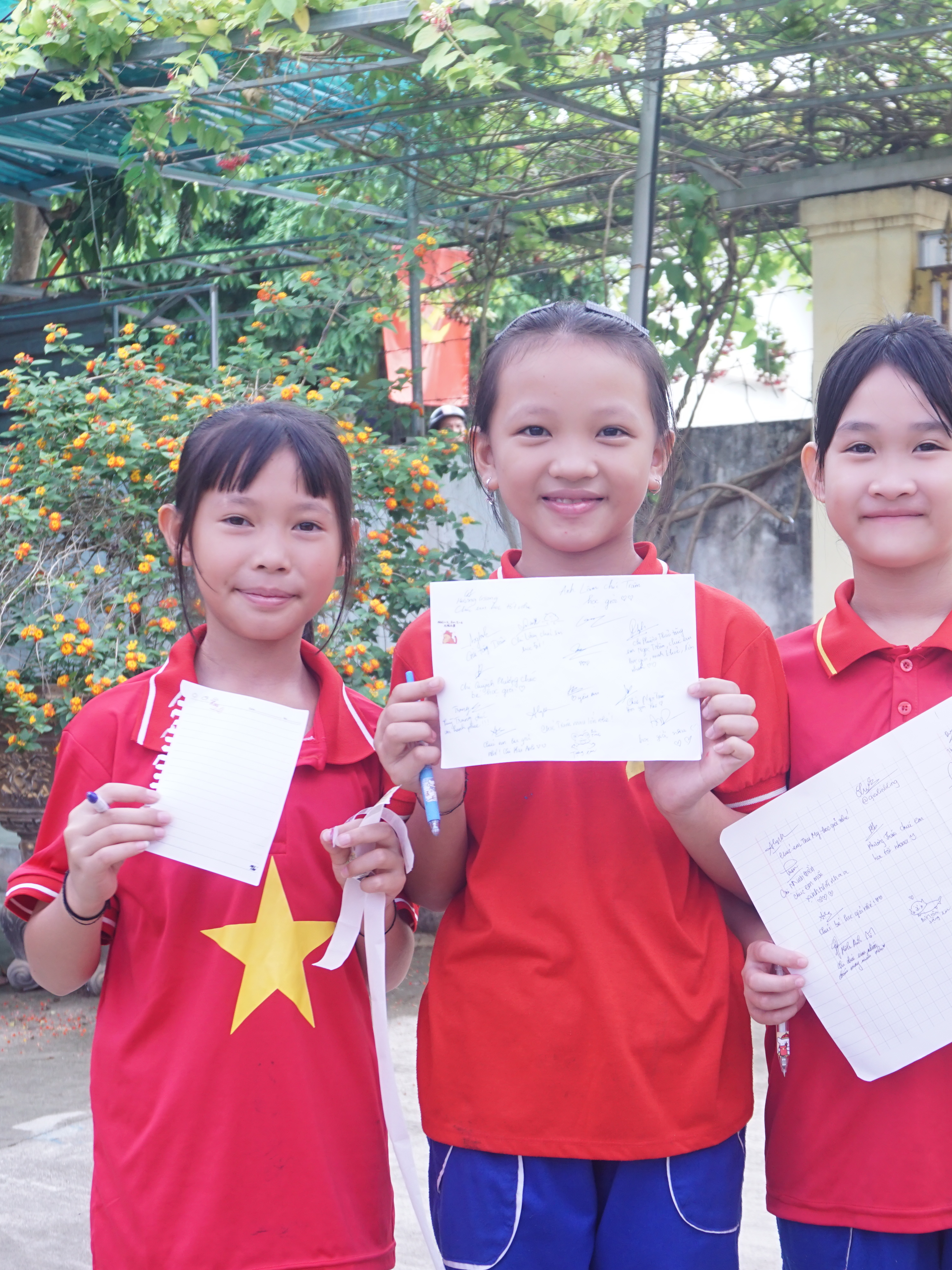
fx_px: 2154
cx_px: 592
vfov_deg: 32.8
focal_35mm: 59
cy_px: 635
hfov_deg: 24.9
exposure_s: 1/200
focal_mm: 27
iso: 400
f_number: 5
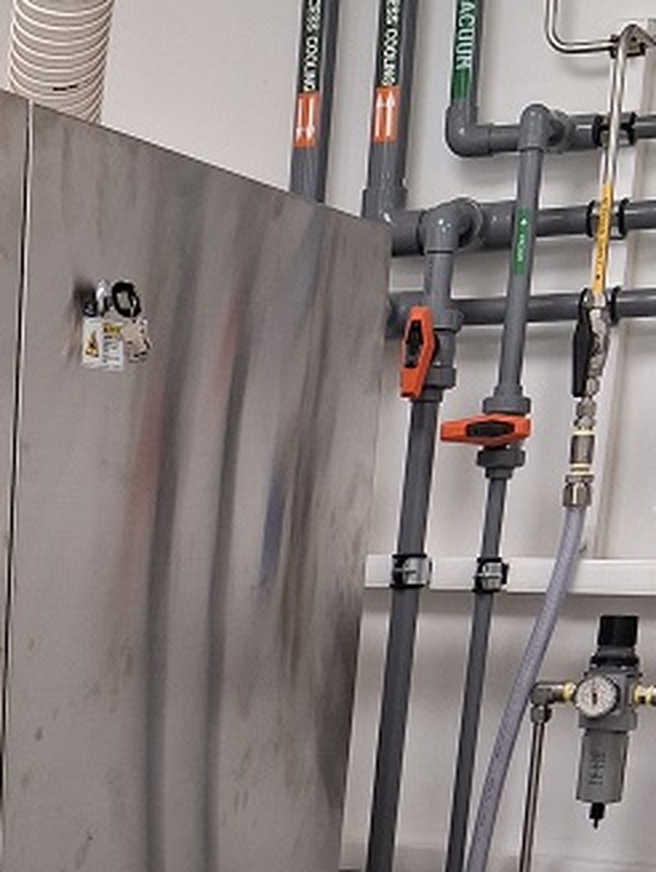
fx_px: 2043
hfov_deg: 17.1
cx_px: -223
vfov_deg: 22.3
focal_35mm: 81
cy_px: 1035
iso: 160
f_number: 1.8
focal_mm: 3.98
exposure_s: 1/100
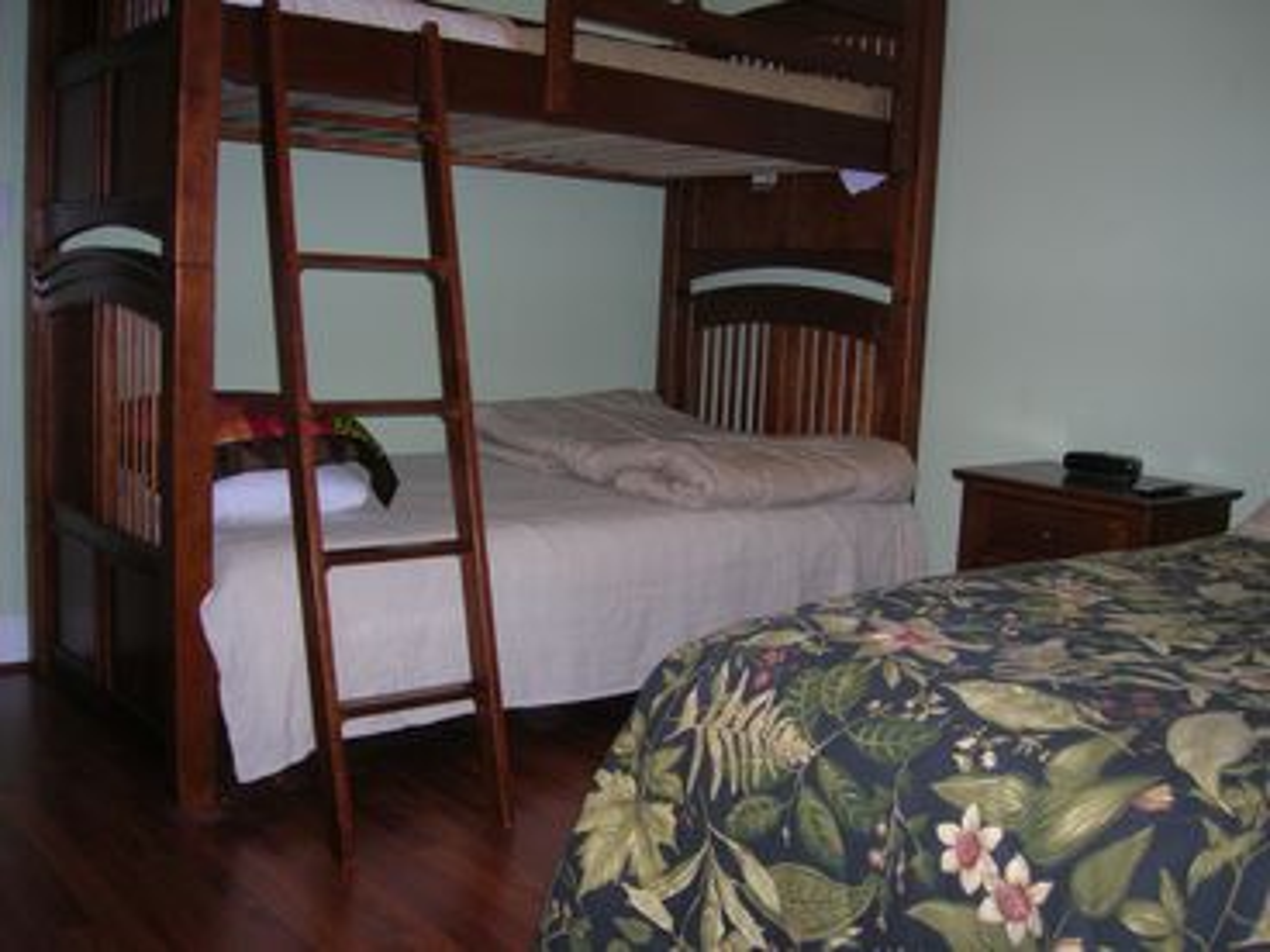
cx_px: 635
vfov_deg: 40.7
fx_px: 1284
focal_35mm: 35
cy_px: 476
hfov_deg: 52.6
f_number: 2.9
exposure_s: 1/60.1
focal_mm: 5.8
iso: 80
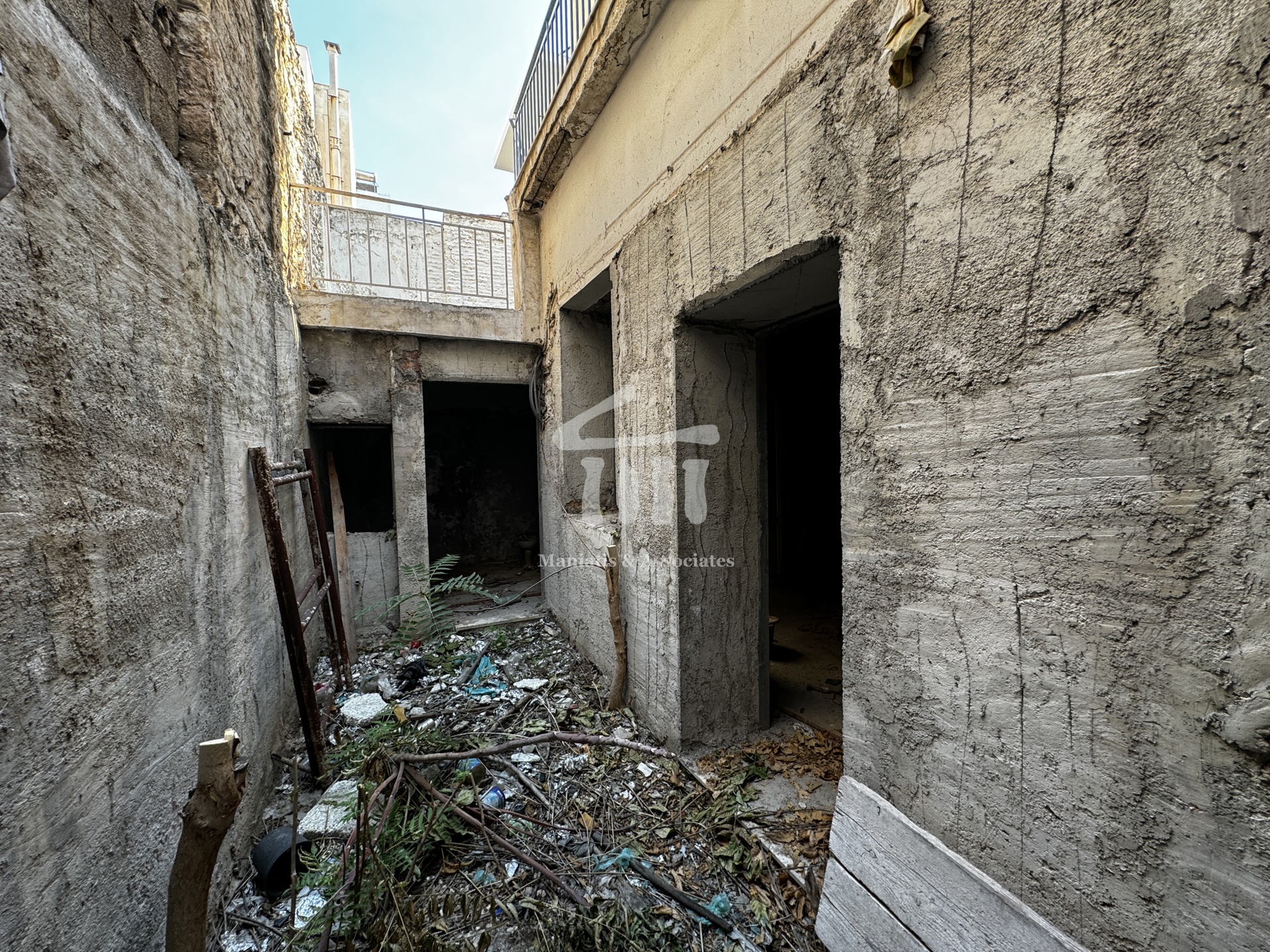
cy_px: 476
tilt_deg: -4.5
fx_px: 514
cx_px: 635
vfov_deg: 85.7
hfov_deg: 102.1
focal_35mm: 14
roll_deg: +1.1
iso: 64
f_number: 2.2
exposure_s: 1/99
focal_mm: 2.22
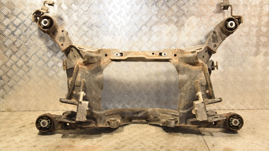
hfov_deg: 42.9
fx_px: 342
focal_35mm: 48
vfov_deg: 24.9
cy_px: 64
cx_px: 137
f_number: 5
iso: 800
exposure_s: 1/160
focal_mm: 30
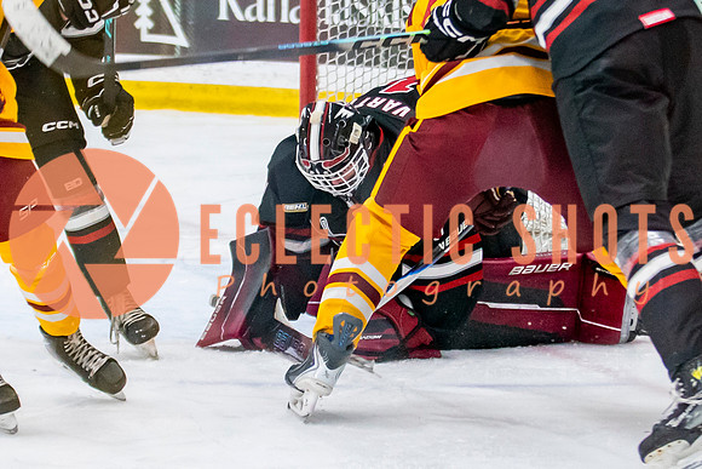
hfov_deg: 10.3
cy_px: 88
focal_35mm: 201
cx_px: 364
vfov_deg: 6.8
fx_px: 3913
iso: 3200
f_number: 2.8
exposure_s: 1/640
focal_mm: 70
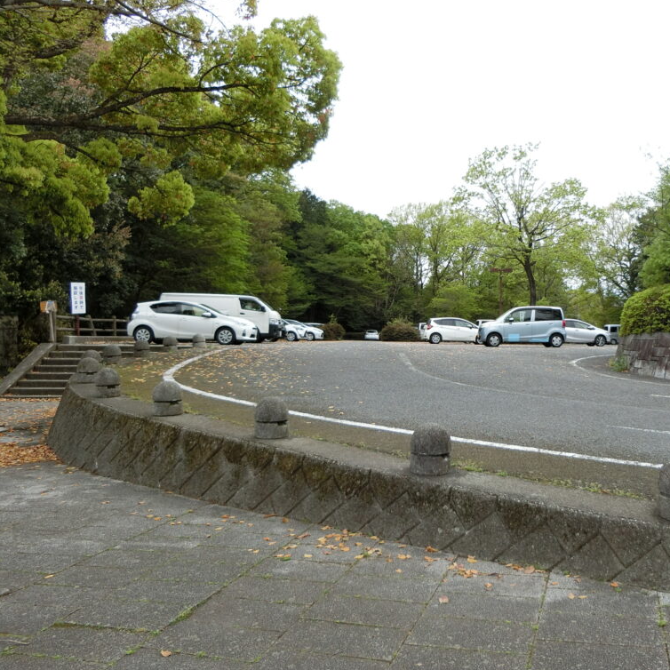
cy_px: 337
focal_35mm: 30
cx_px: 453
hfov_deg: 52.9
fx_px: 657
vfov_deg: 54.0
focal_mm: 4.5
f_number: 3.5
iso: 80
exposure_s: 1/250
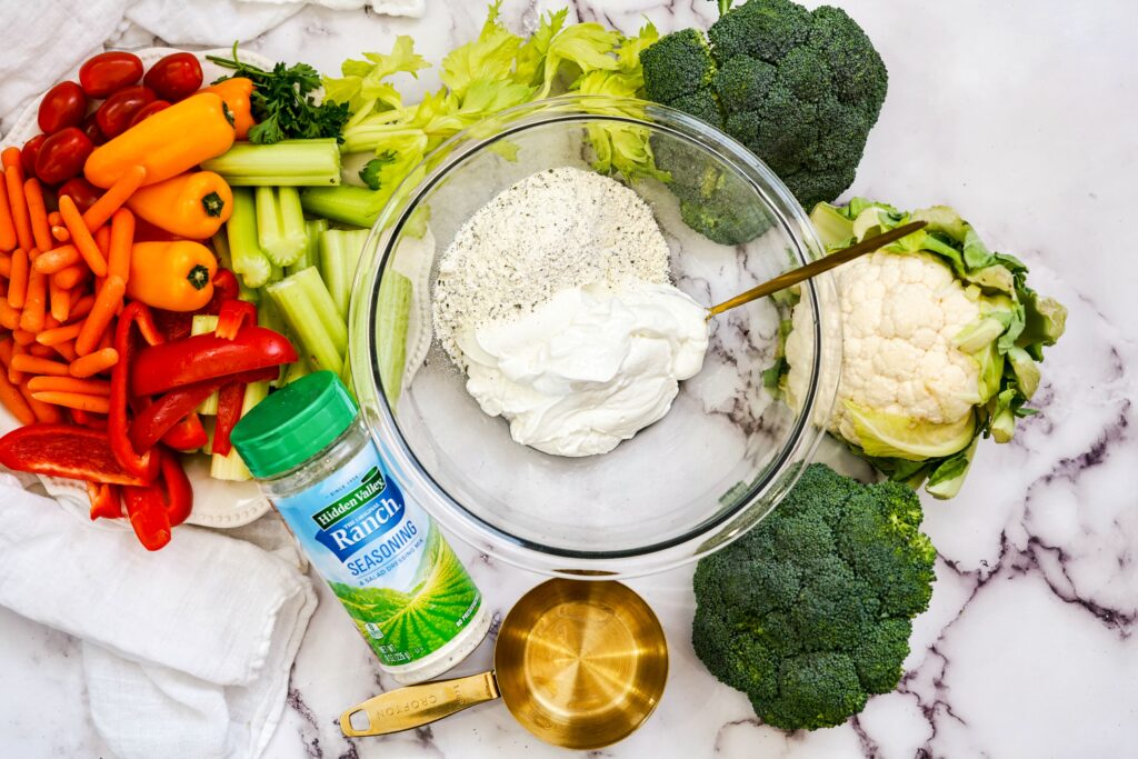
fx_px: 1581
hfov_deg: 39.6
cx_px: 569
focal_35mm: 50
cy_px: 380
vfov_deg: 27.0
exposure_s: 1/60
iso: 500
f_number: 4
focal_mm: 50
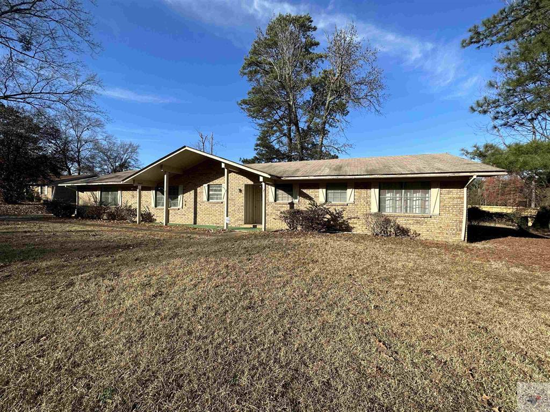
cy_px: 206
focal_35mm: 14
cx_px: 275
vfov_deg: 85.7
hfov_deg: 102.1
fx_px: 222
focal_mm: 2.22
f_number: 2.2
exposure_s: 1/1233
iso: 50
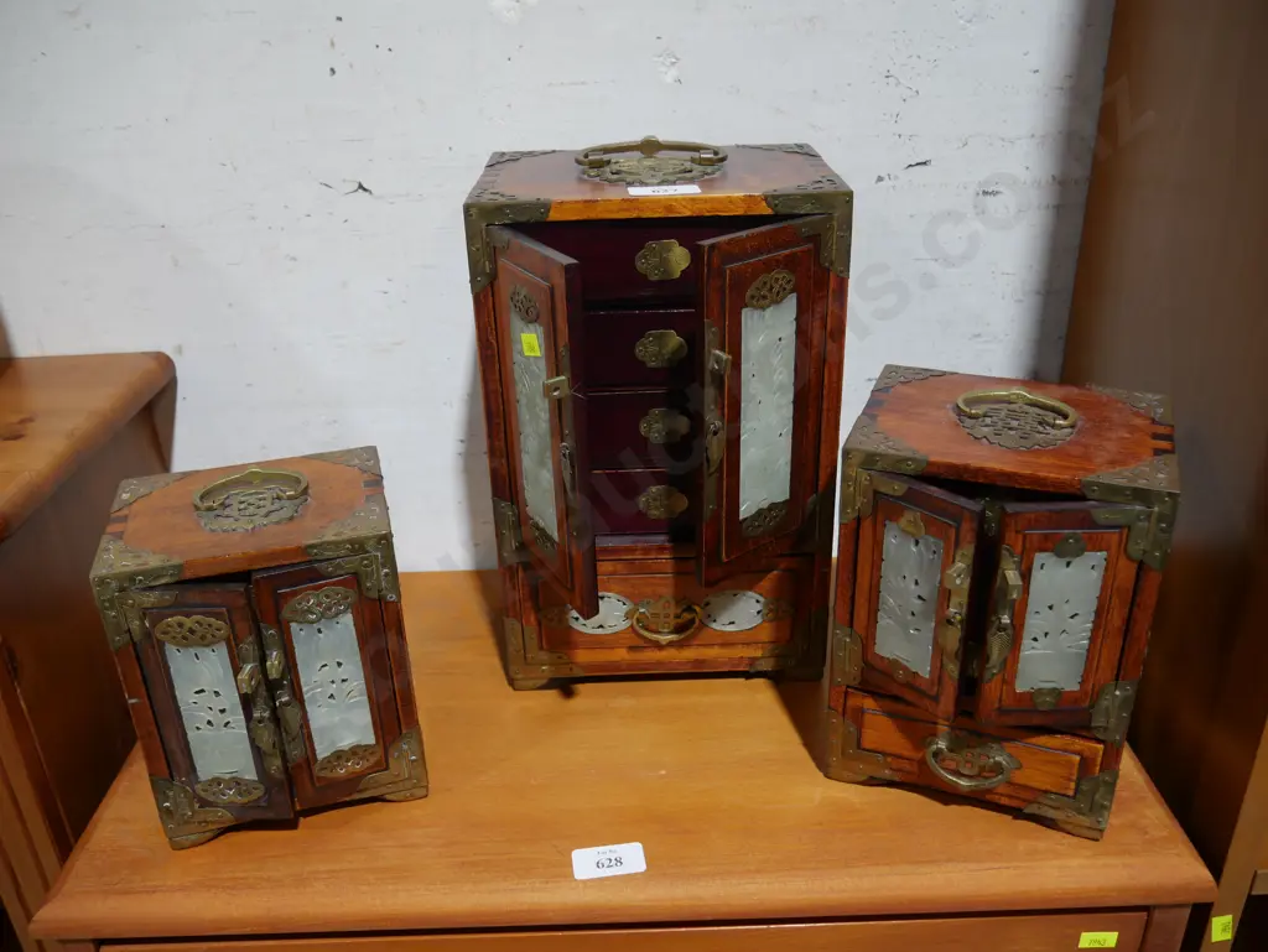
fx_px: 1026
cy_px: 476
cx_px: 634
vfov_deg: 49.8
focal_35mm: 28
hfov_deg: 63.4
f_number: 3.5
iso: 320
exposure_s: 1/60
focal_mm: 14
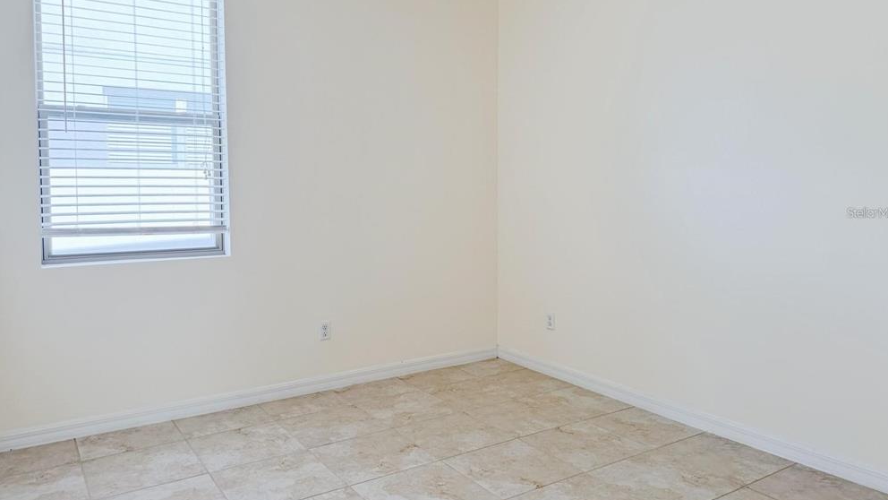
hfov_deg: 69.9
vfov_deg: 42.8
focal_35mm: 27
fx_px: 636
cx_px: 443
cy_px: 212
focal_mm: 6.76
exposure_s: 1/173
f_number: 1.78
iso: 80
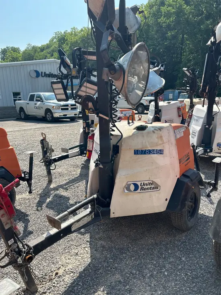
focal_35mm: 26
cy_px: 148
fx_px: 221
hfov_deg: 53.1
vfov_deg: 67.3
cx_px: 110
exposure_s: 1/2299
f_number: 1.5
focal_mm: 5.7
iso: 50
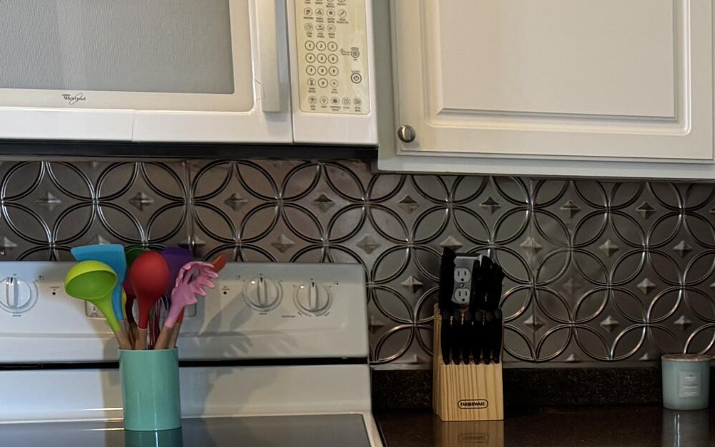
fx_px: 1481
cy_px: 454
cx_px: 830
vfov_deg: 16.8
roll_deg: -0.7
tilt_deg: -10.4
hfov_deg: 24.8
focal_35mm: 76
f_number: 1.78
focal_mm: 6.76
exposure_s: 1/60
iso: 250
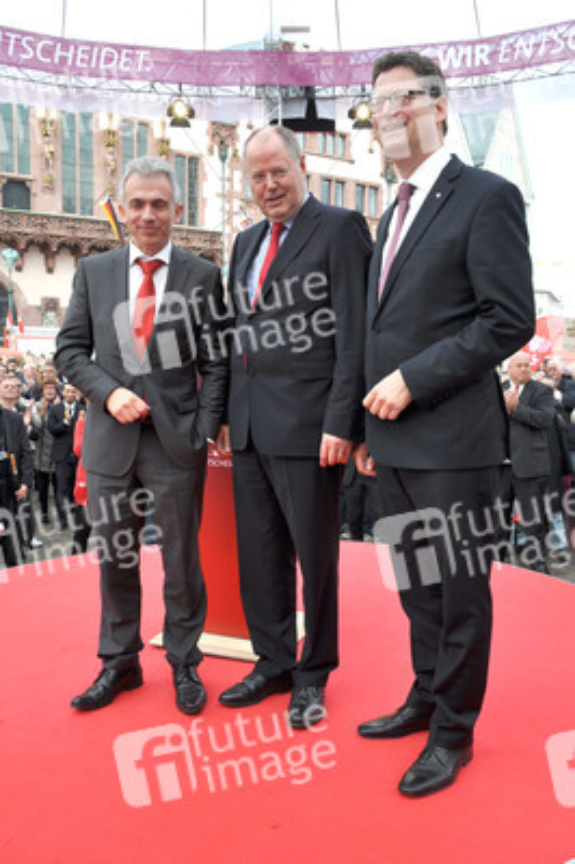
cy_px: 432
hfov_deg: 43.5
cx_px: 288
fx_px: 720
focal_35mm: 30
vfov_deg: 62.0
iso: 200
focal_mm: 20
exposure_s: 1/200
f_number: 7.1
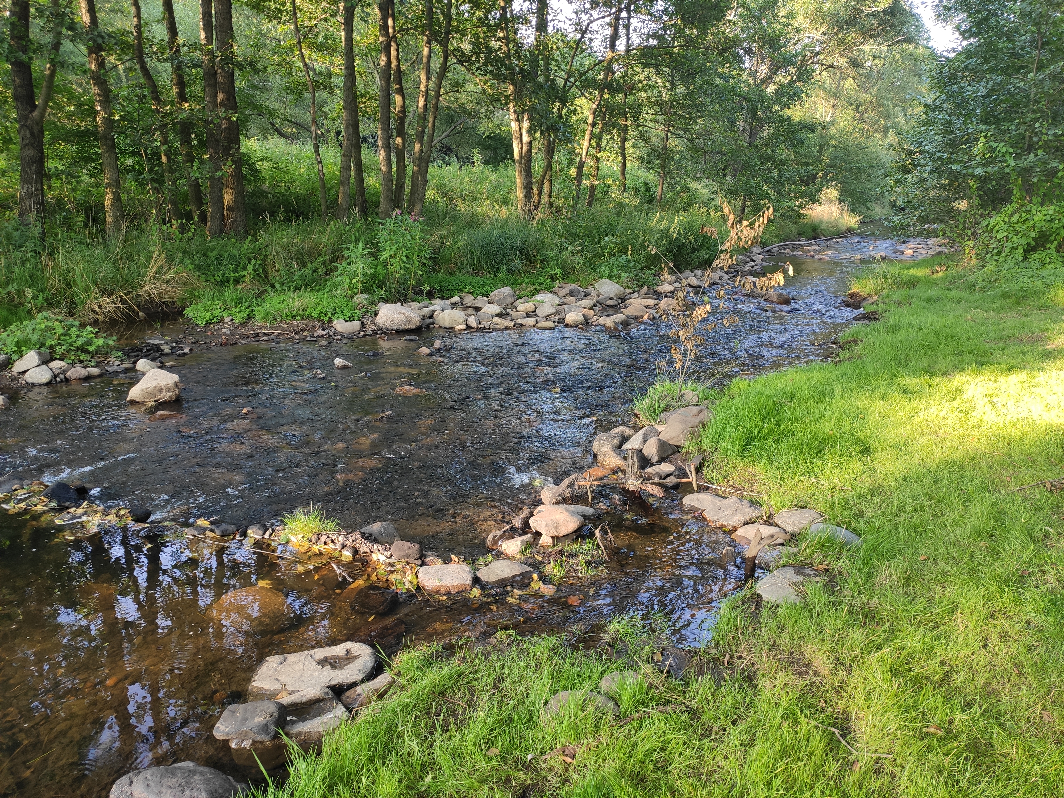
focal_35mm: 26
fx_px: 799
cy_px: 399
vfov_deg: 53.1
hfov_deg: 67.3
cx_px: 532
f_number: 1.75
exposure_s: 1/100
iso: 159
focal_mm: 4.77
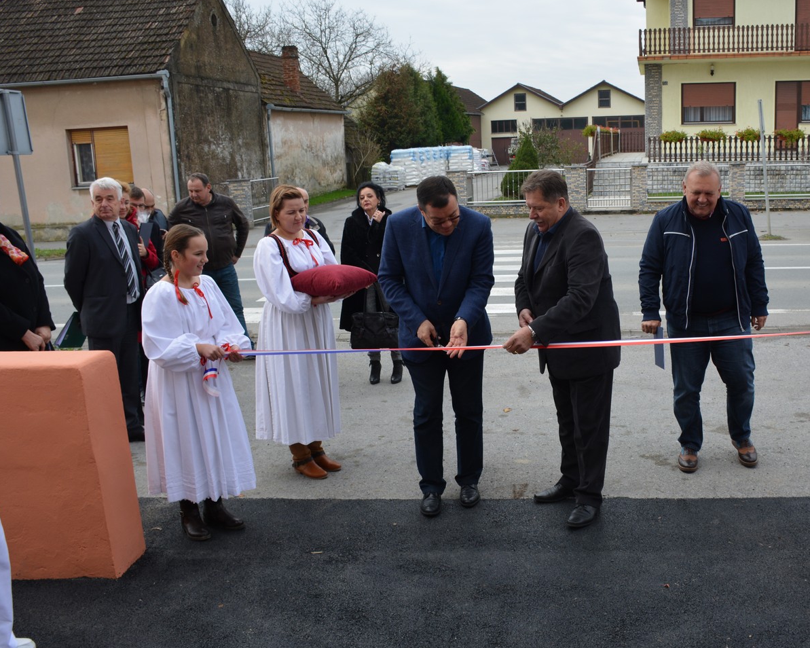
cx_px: 517
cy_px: 320
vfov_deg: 43.3
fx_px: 815
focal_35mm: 34
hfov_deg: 52.2
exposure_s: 1/200
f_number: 7.1
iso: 200
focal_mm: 18
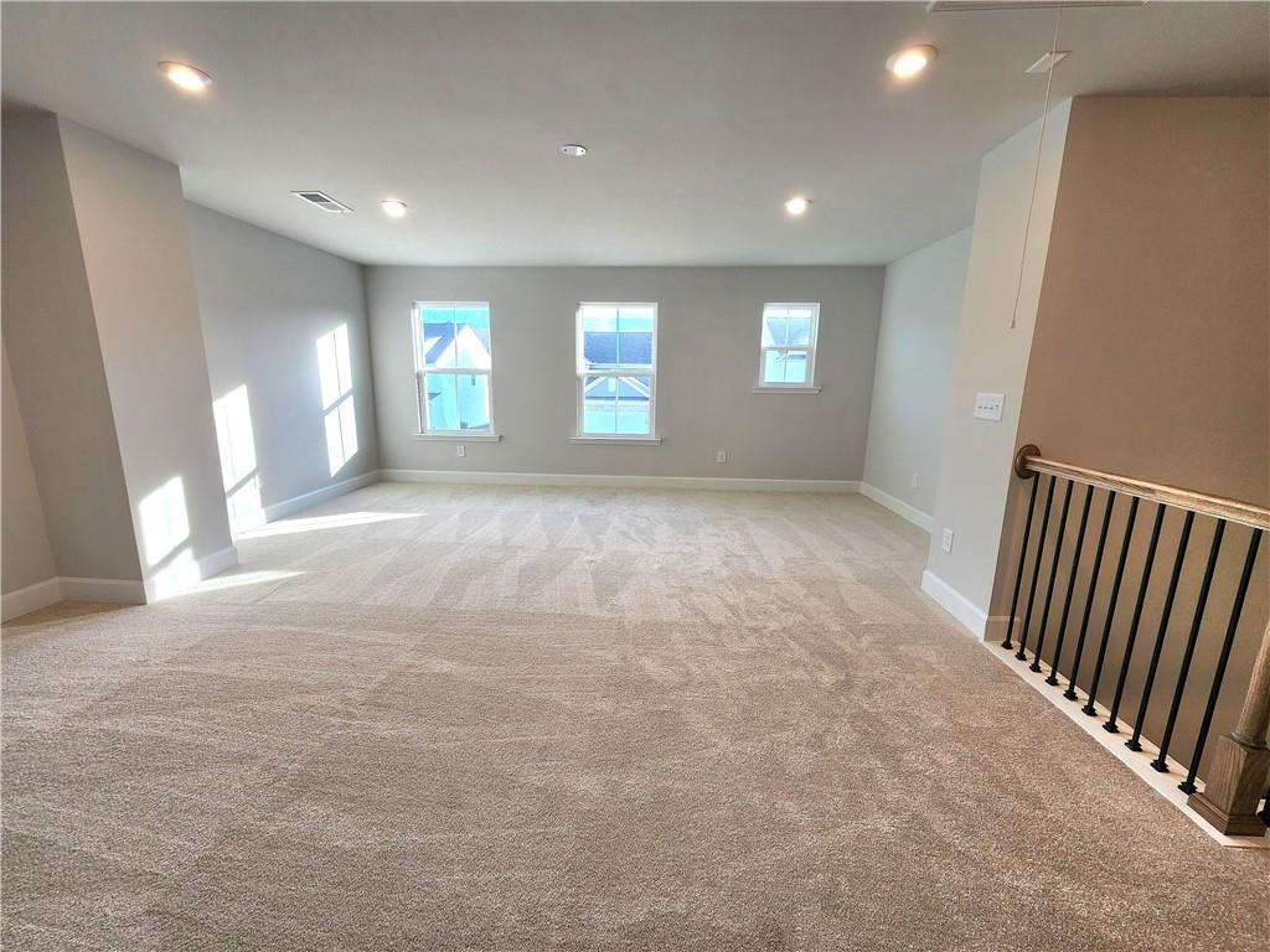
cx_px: 635
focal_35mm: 13
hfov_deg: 106.2
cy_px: 476
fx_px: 477
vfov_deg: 89.9
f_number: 2.2
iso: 80
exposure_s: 1/120
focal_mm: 2.2
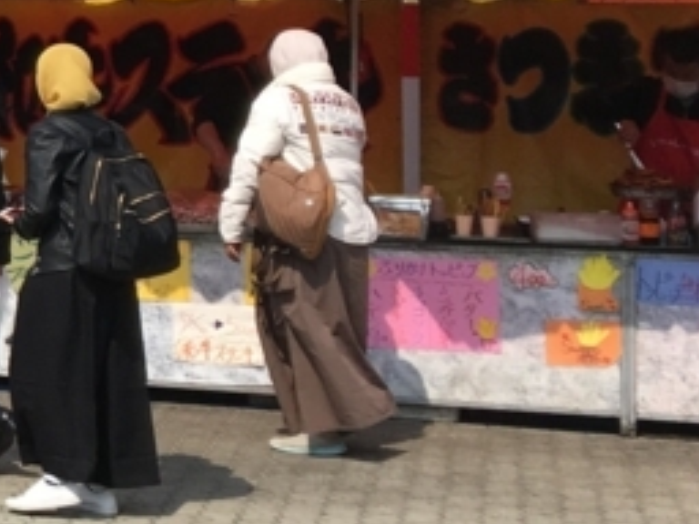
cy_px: 44
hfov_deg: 14.5
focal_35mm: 116
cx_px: -623
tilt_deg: +3.1
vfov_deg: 12.7
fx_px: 2342
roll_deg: -0.1
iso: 25
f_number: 2.2
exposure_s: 1/1789
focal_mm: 4.15
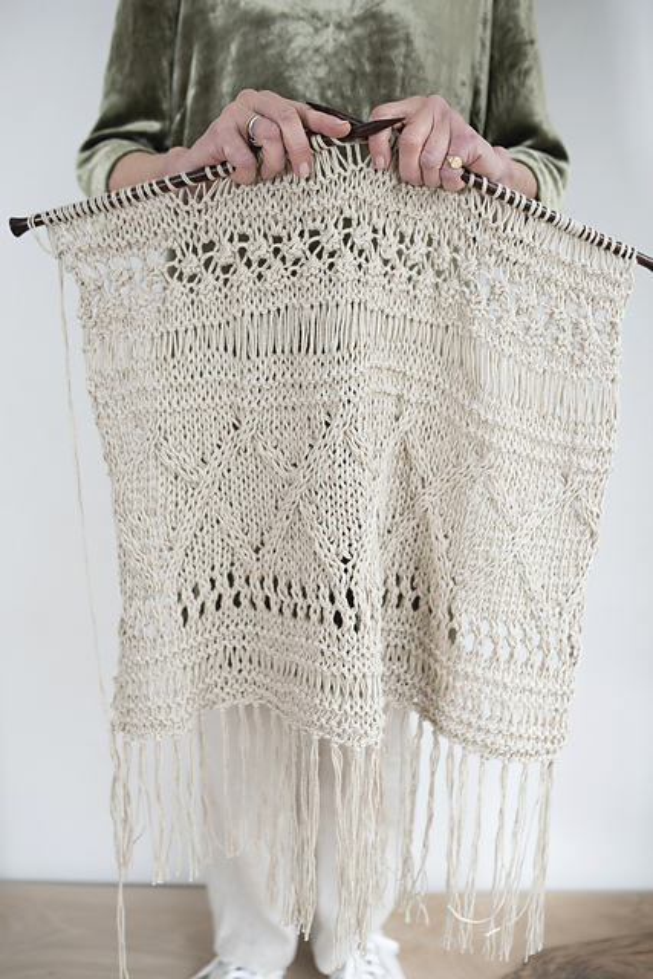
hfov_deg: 37.9
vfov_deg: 54.4
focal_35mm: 35
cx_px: 326
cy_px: 490
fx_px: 952
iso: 500
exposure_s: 1/200
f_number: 2.8
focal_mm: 35
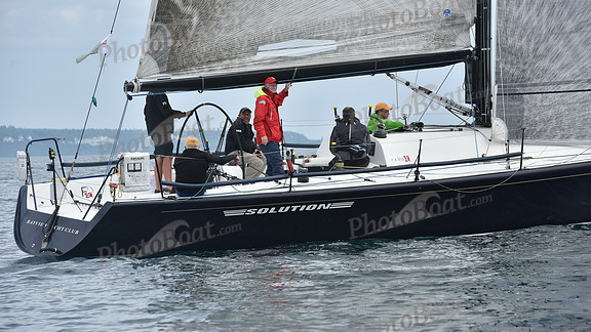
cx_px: 296
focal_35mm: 211
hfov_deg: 10.2
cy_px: 174
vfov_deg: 5.8
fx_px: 3307
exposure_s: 1/800
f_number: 9
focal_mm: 200
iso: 250
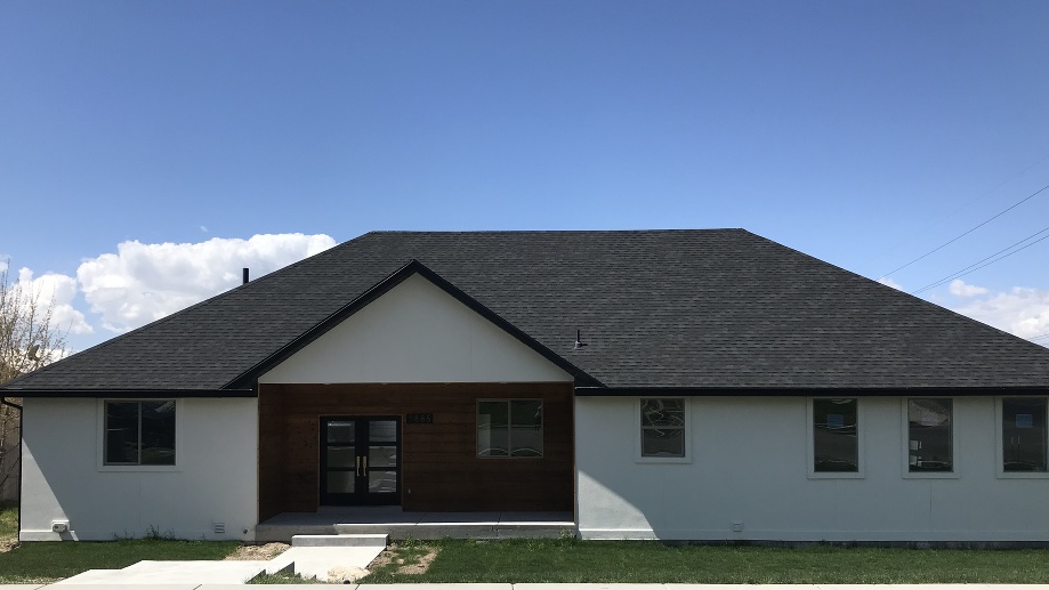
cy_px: 390
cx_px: 534
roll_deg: +0.1
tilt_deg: +1.9
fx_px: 946
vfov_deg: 34.4
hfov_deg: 58.0
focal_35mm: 34
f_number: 1.8
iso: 20
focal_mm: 3.99
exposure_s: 1/3195
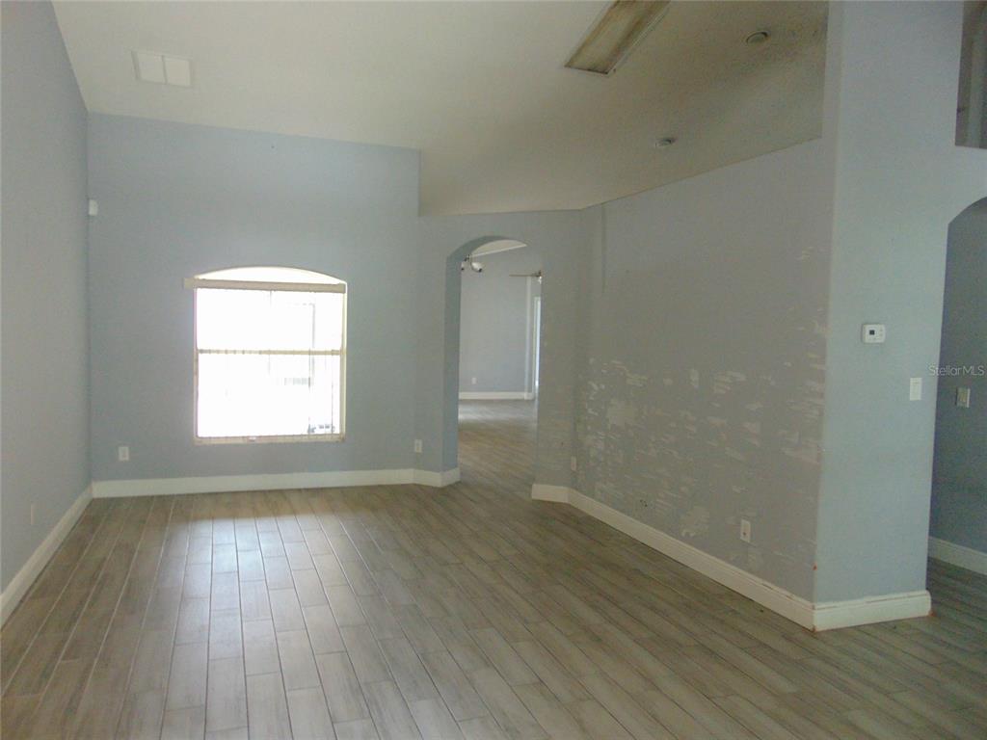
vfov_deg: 54.9
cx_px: 494
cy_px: 370
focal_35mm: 25
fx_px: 713
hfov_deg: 69.4
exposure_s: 1/30
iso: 250
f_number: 3
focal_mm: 4.5
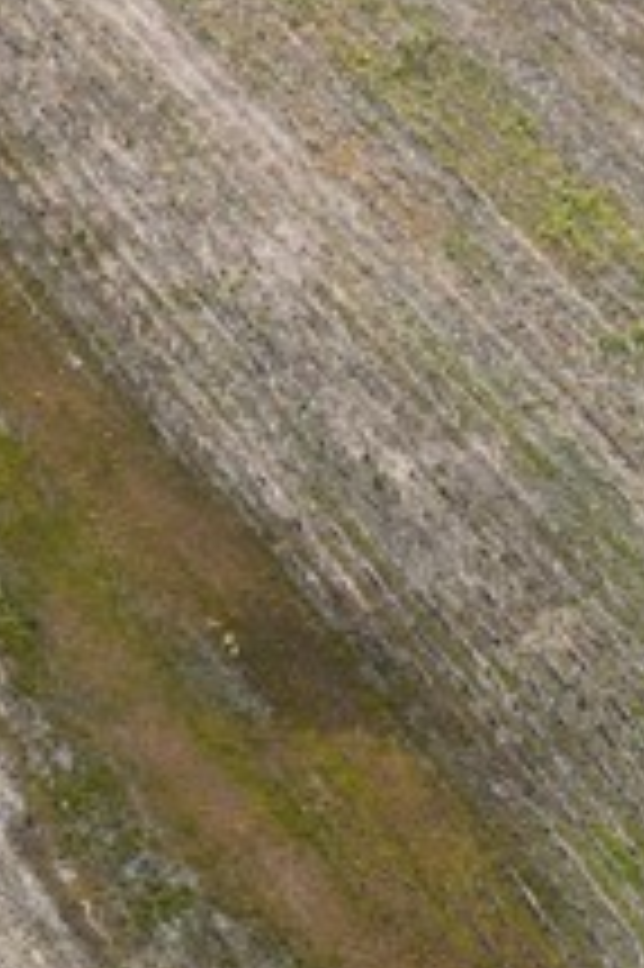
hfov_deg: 11.4
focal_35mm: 119
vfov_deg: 15.4
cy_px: -617
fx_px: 3198
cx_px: -18
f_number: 1.7
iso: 200
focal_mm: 6.72
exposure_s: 1/3200
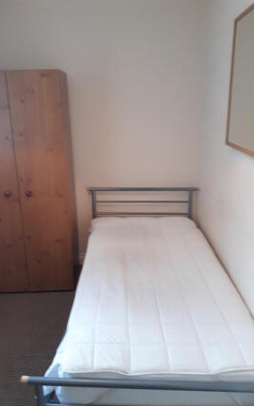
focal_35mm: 29
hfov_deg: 43.2
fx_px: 321
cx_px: 119
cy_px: 202
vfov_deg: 64.6
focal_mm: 3.6
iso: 200
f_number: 1.9
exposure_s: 1/25
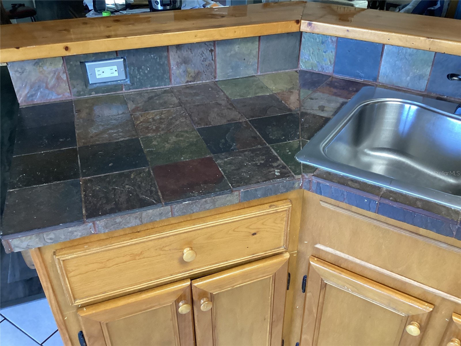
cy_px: 173
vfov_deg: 45.4
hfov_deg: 58.4
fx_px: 413
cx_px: 230
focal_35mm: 31
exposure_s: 1/60
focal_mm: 3.3
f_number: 2.4
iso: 320
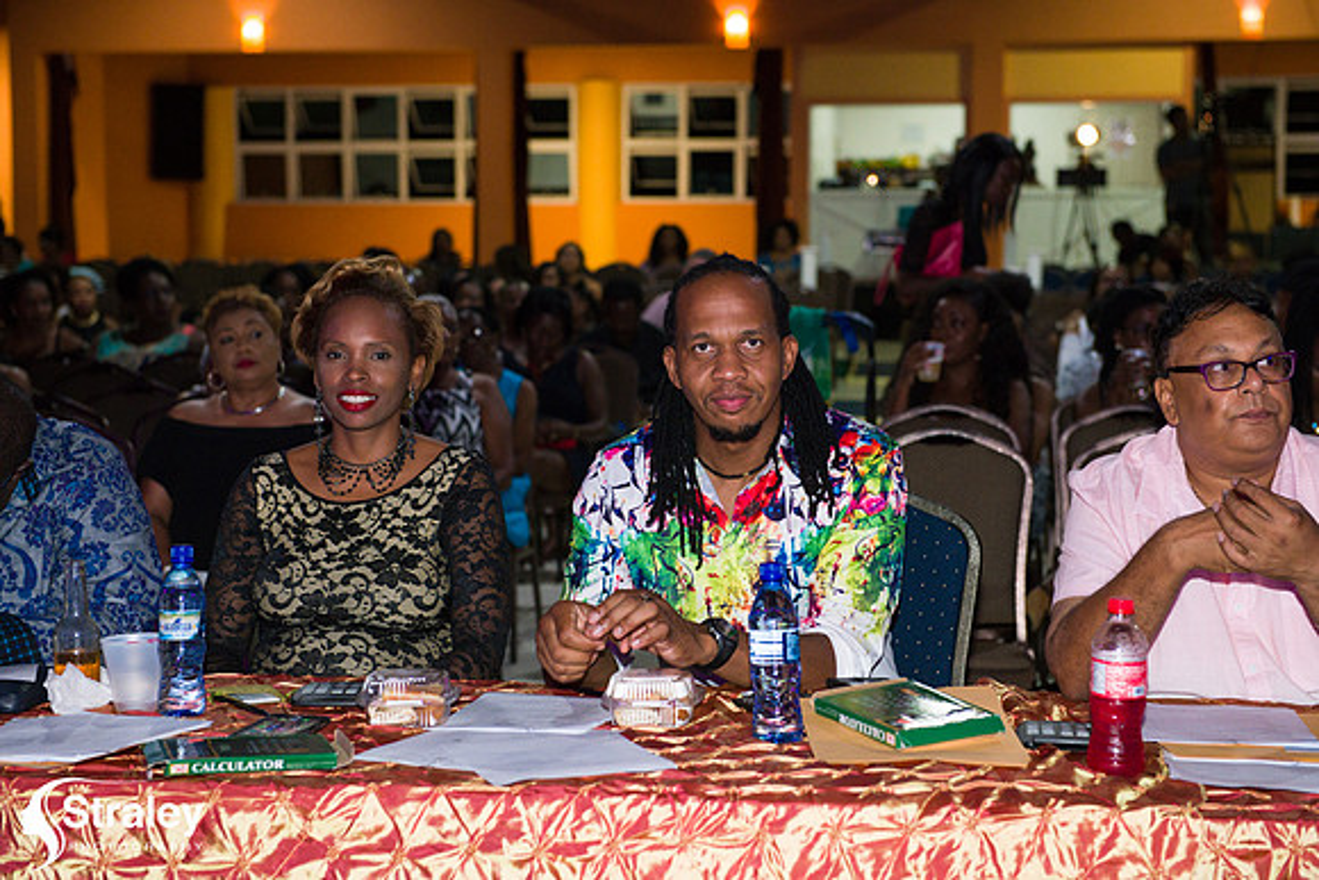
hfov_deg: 28.8
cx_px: 660
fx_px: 2565
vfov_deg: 19.5
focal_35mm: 70
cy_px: 440
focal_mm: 70
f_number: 5
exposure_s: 1/160
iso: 4000
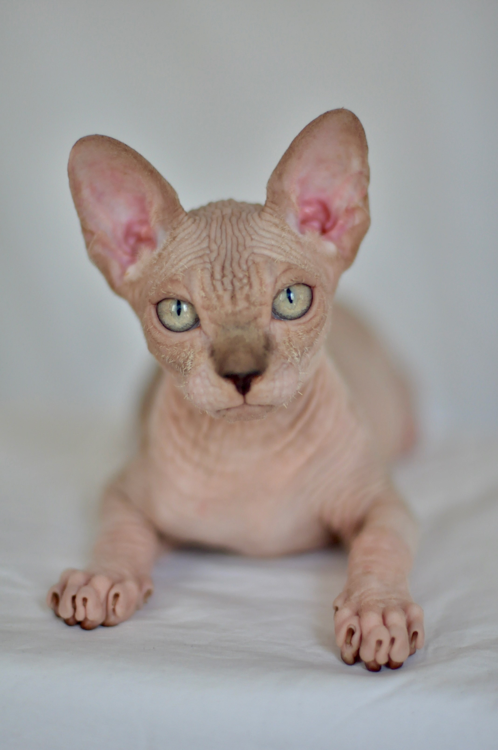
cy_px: 375
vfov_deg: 27.0
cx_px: 249
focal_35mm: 75
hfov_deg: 18.1
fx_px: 1560
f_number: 1.4
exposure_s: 1/2000
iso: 800
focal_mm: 50
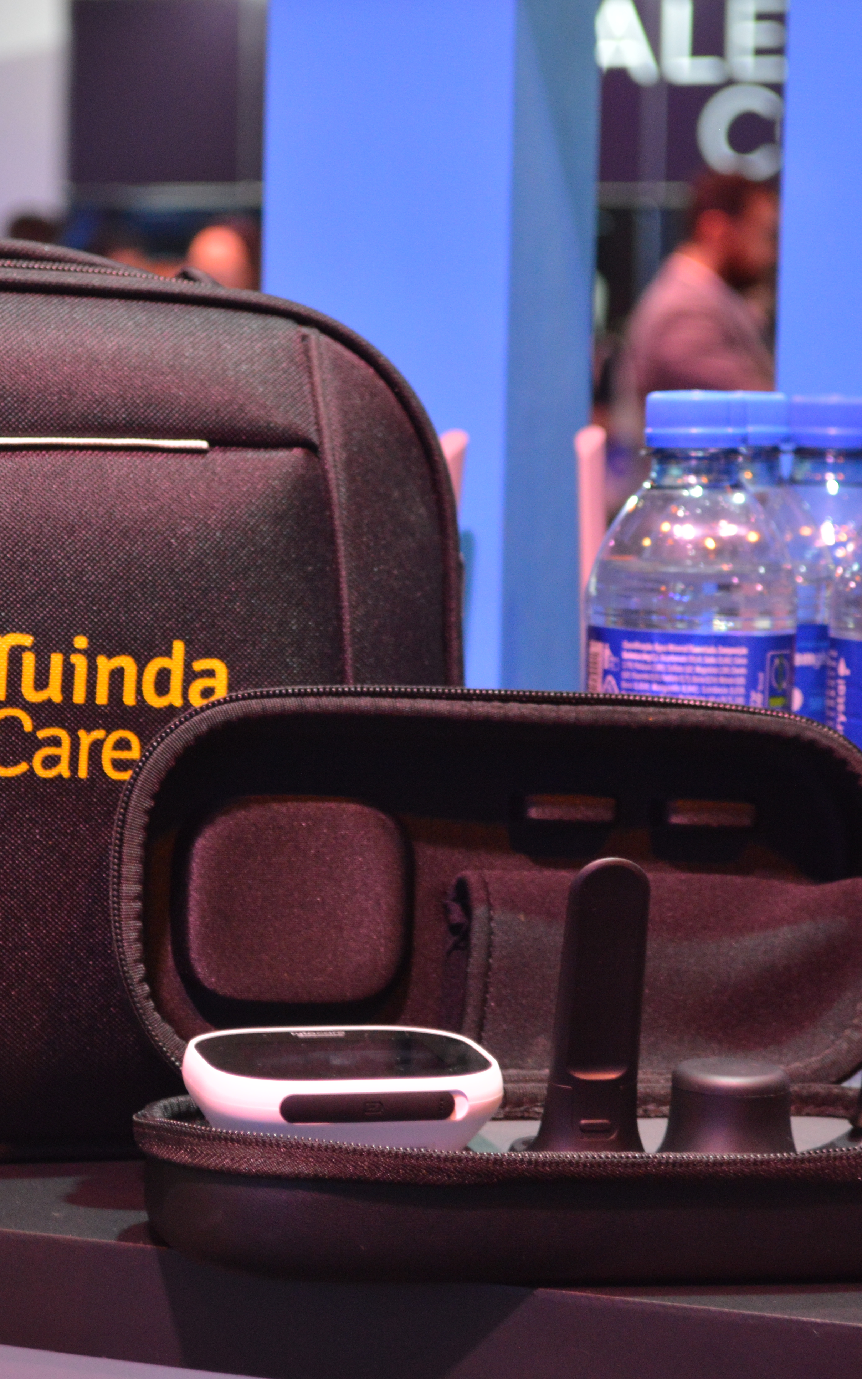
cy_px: 681
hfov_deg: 11.5
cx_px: 258
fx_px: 4285
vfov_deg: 18.3
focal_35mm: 114
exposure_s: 1/15
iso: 900
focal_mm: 48
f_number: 5.3
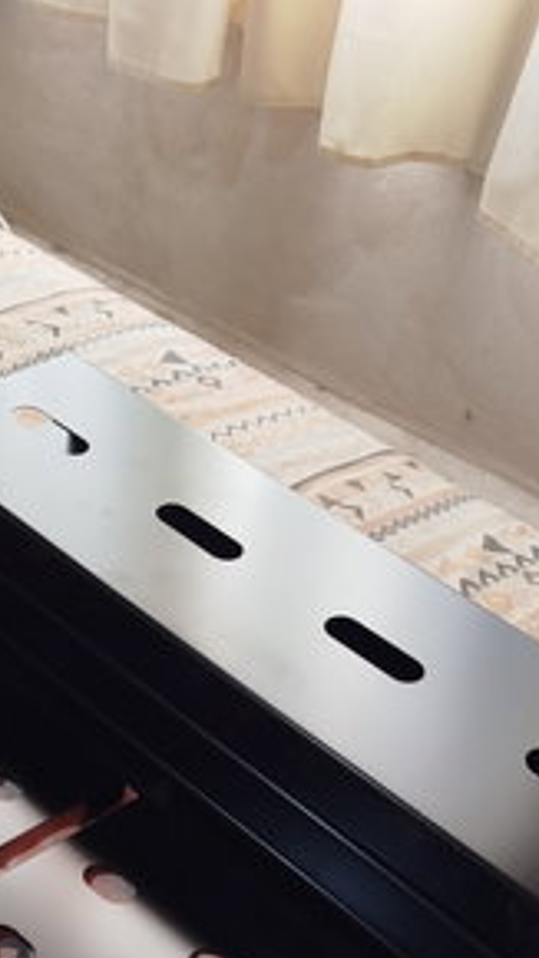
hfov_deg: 24.6
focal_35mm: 48
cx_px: 122
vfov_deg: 40.3
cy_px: 824
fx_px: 1220
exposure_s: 1/40
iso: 125
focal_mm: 5.31
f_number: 1.7
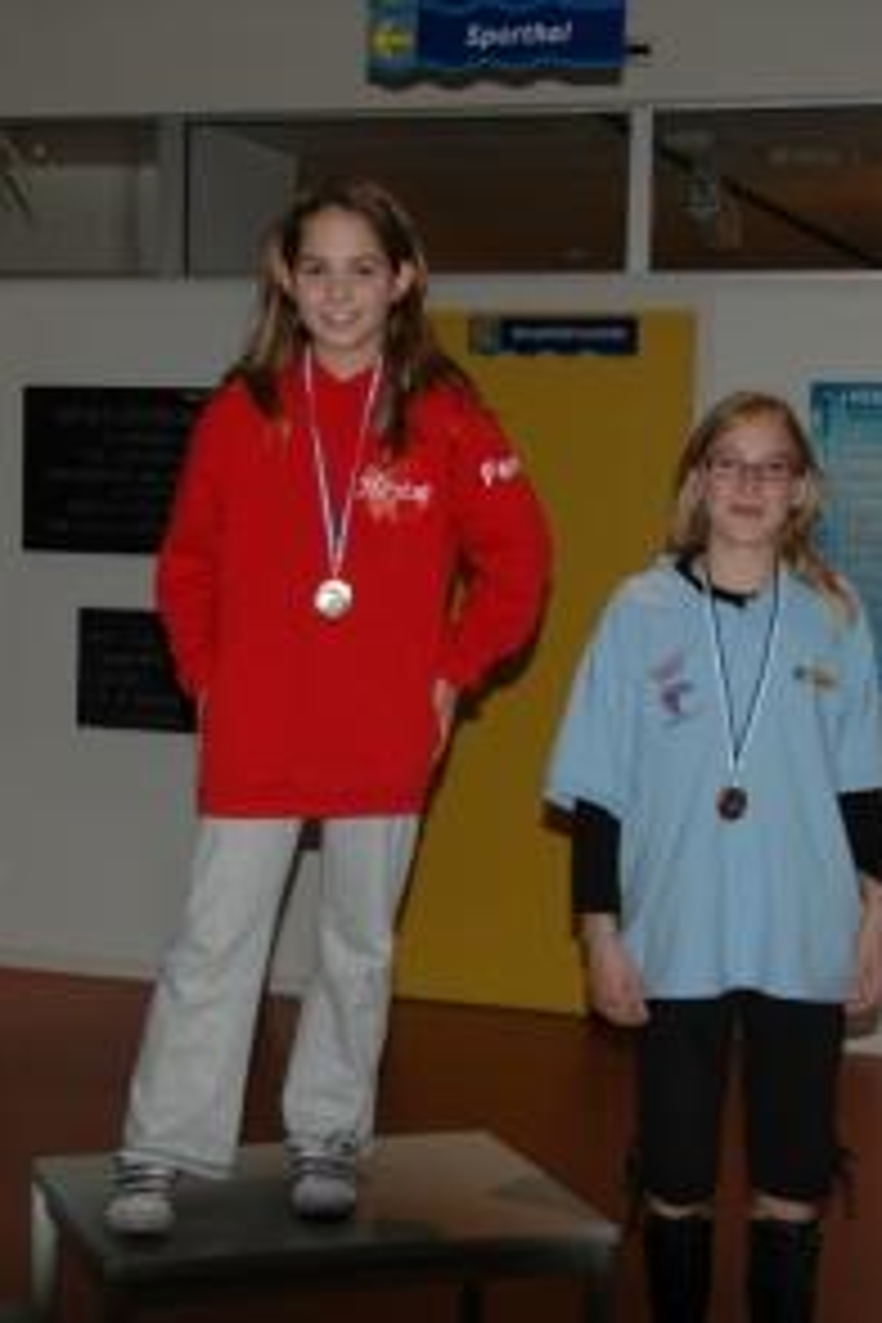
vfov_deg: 28.5
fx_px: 2600
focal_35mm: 71
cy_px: 666
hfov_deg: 19.2
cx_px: 356
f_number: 4.2
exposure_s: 1/60
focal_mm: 31
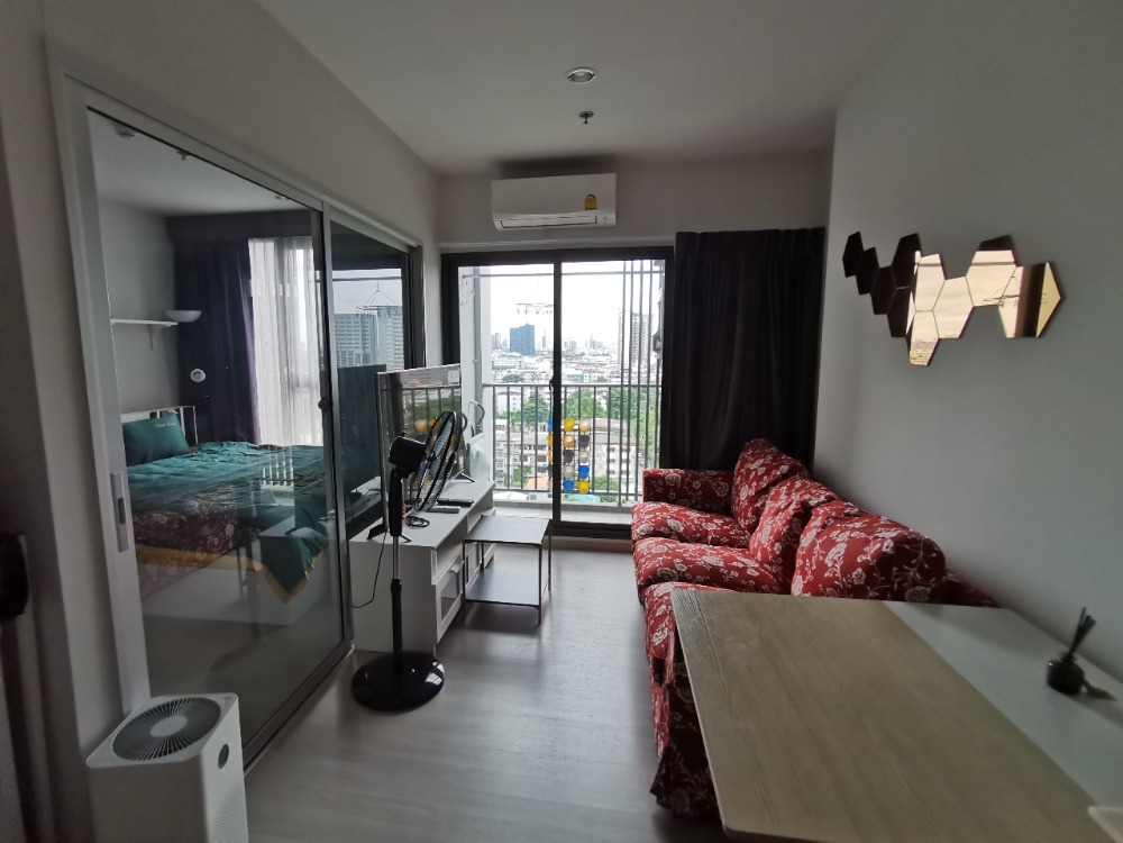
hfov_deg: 91.0
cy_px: 422
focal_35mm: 17
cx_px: 562
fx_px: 552
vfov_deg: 74.7
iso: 100
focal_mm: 2.35
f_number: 2.2
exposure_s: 1/50
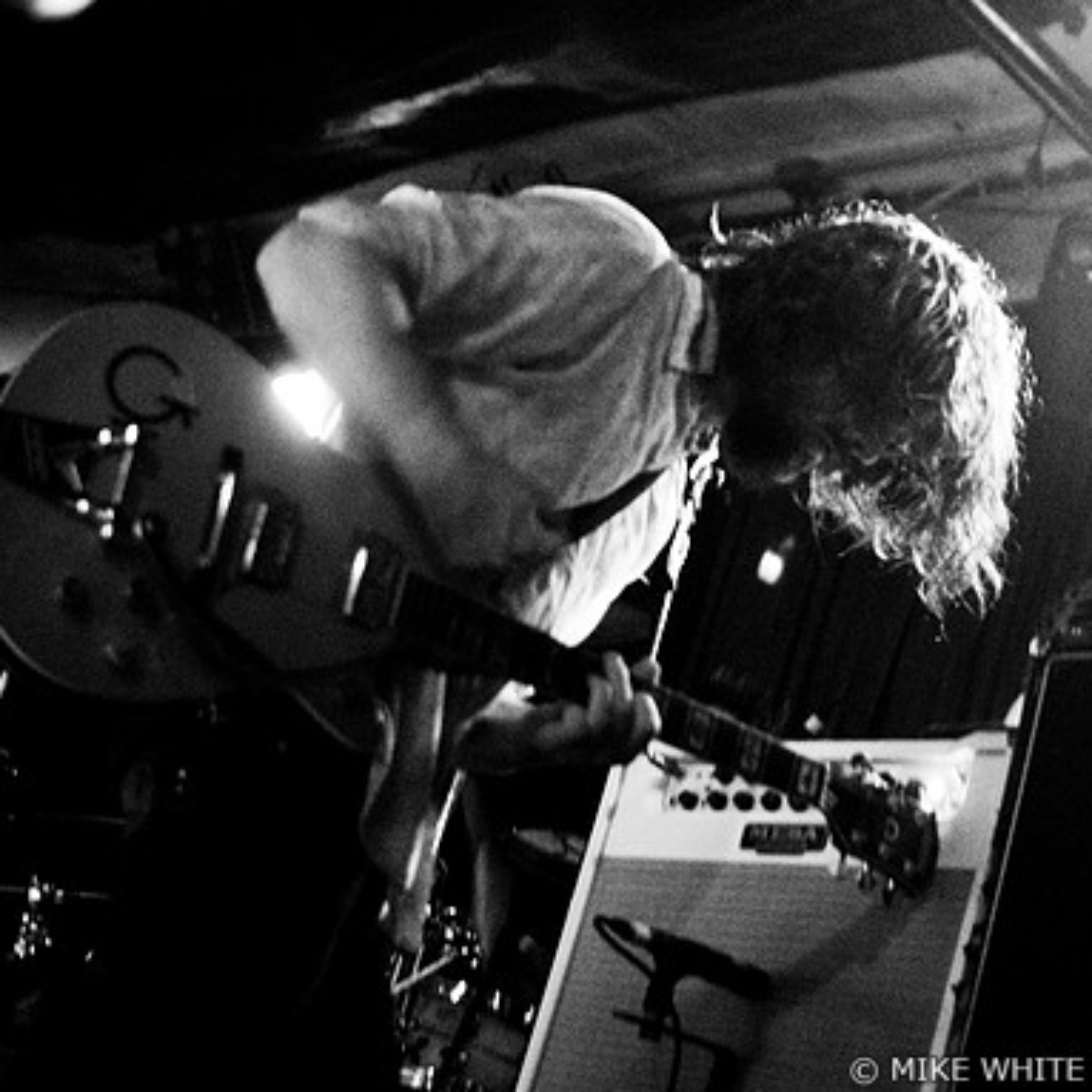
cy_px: 543
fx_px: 2070
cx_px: 659
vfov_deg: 29.6
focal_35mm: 58
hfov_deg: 29.5
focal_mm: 30
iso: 1250
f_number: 1.8
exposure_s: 1/30
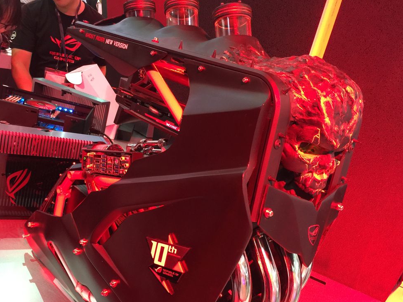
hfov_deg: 49.0
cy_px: 196
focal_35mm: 38
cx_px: 201
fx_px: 442
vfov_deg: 37.4
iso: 100
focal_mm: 4.15
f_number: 2.2
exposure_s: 1/15
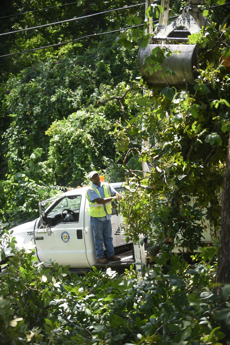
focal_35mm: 95
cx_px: 115
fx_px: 910
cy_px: 172
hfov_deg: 14.4
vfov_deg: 21.5
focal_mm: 95
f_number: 2.8
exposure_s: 1/1000
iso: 250
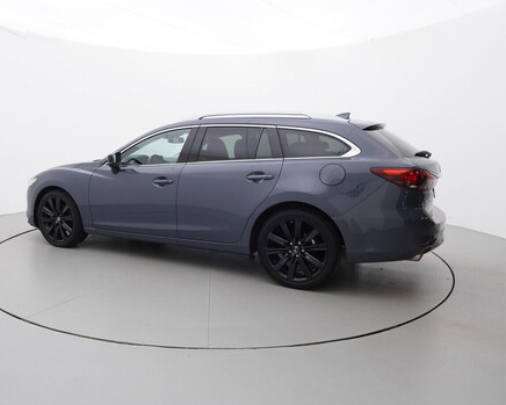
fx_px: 398
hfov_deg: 64.3
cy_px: 199
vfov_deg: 53.9
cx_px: 205
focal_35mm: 27
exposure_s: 1/80
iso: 200
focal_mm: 15
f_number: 5
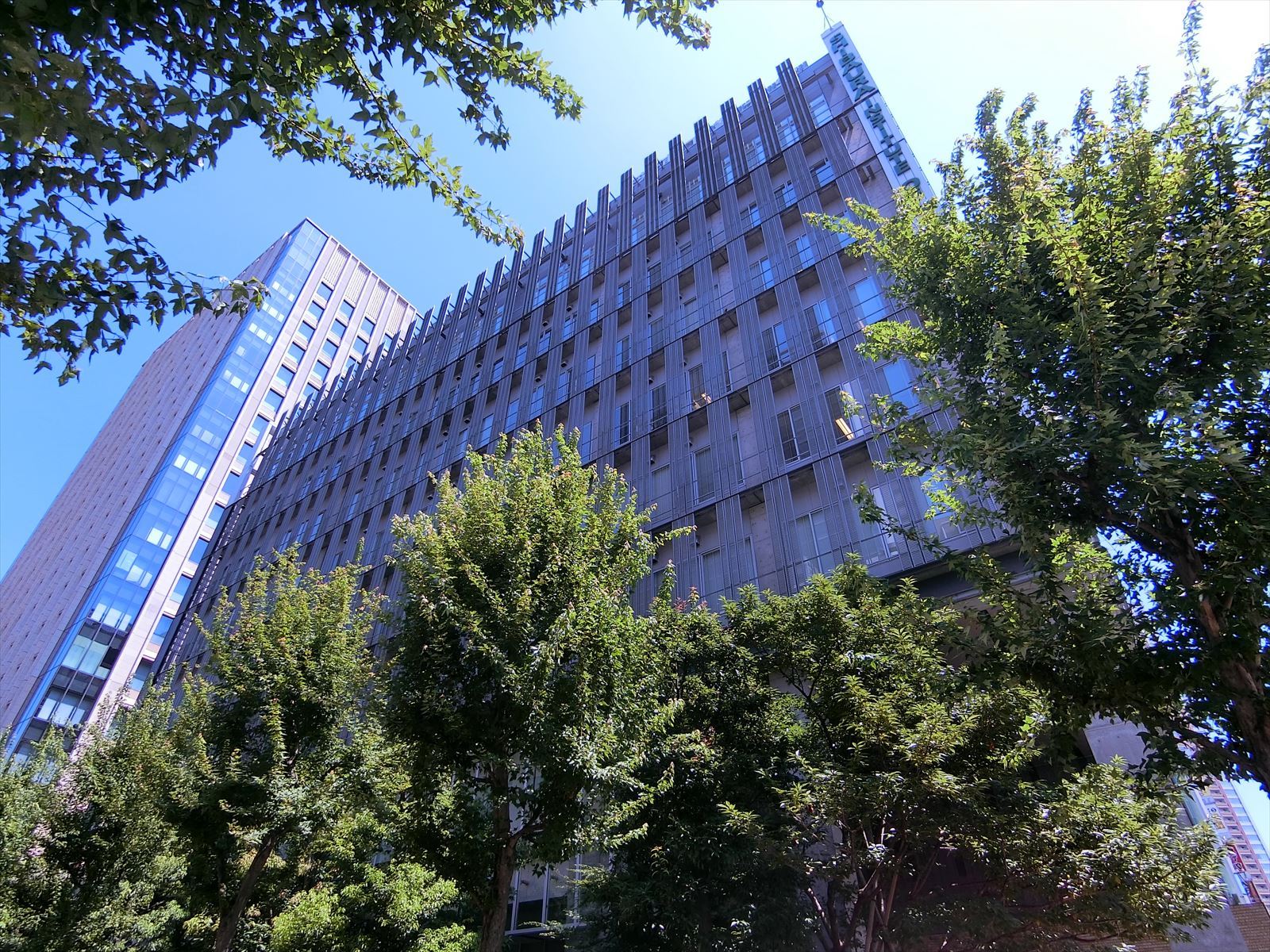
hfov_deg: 84.7
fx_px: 697
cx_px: 635
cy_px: 476
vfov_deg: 68.7
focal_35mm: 19
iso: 80
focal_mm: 4.06
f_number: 2.7
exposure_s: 1/800
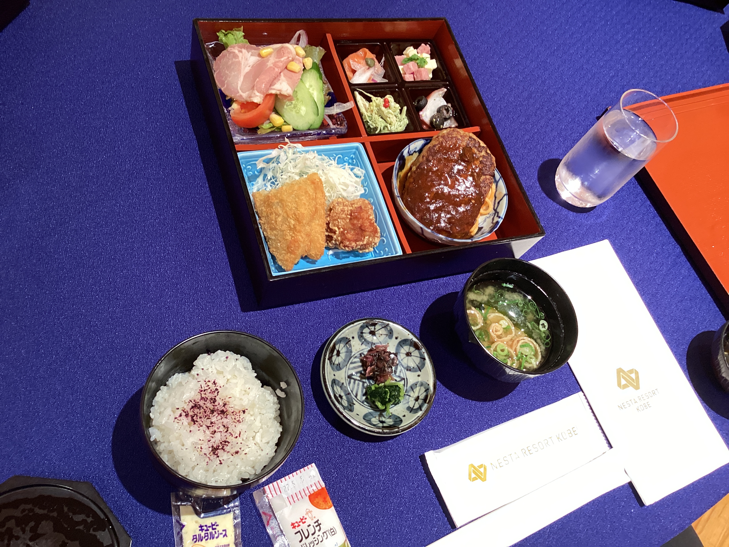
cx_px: 364
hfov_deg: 58.4
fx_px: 653
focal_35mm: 31
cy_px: 274
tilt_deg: -58.1
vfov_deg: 45.4
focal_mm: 3.3
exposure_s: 1/50
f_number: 2.4
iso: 125
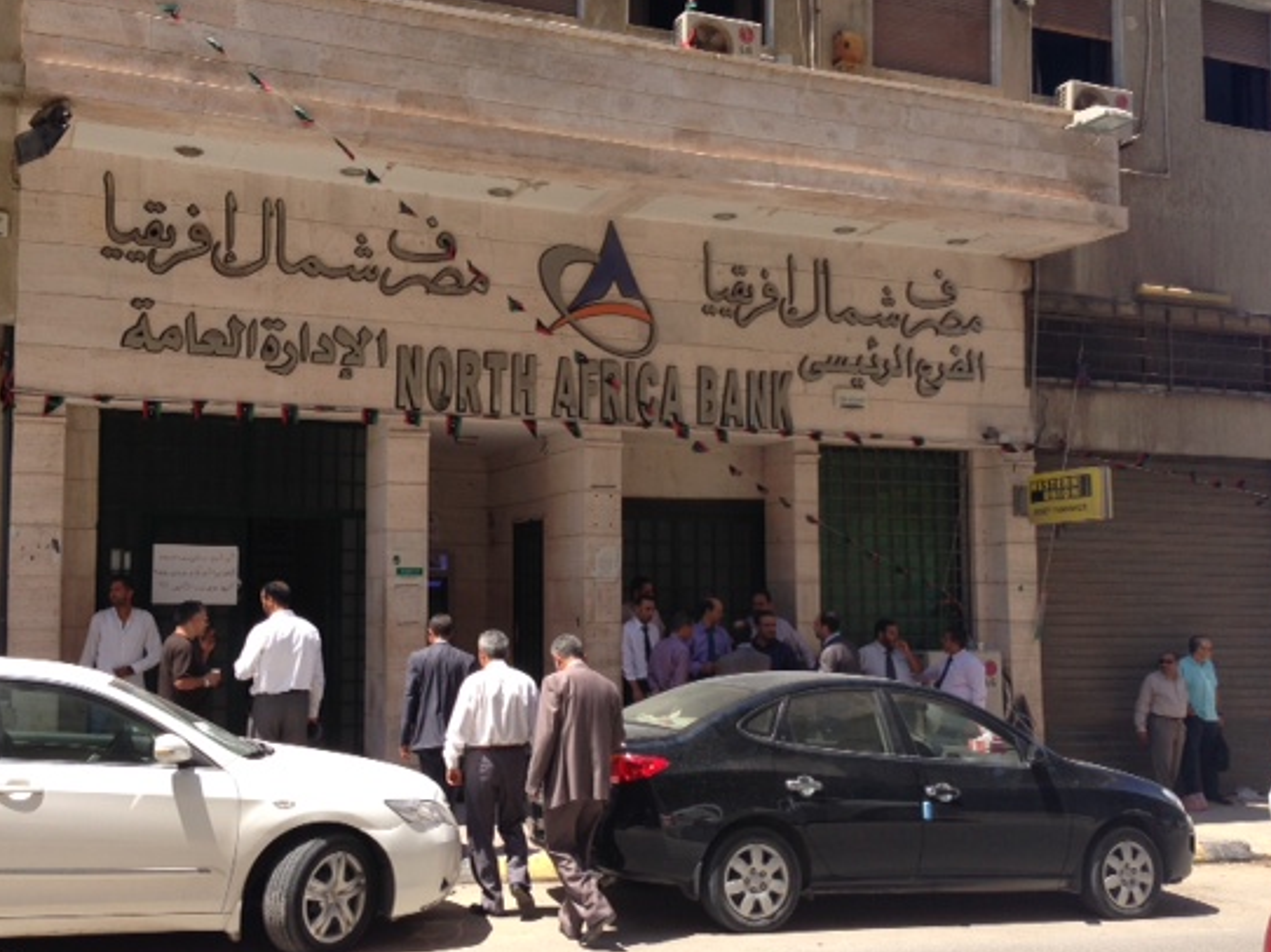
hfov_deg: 47.8
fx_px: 1431
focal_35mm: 39
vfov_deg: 36.8
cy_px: 492
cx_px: 551
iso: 50
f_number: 2.4
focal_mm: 4.13
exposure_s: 1/753
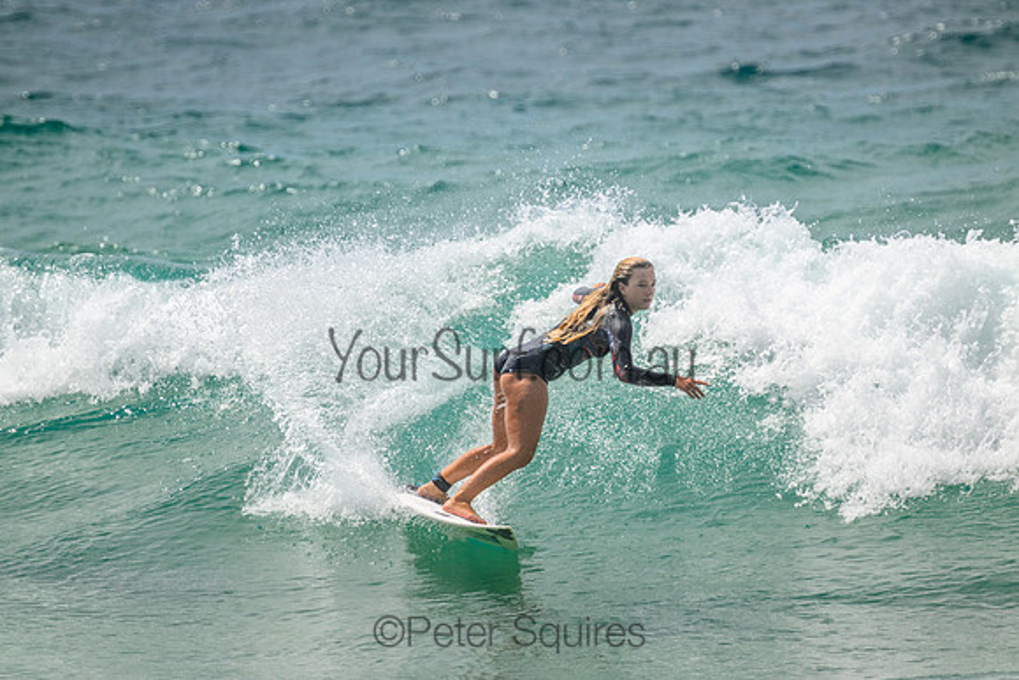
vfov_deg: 1.7
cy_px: 340
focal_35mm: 800
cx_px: 510
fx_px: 22649
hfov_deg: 2.6
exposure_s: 1/2000
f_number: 11
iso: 720
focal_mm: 800
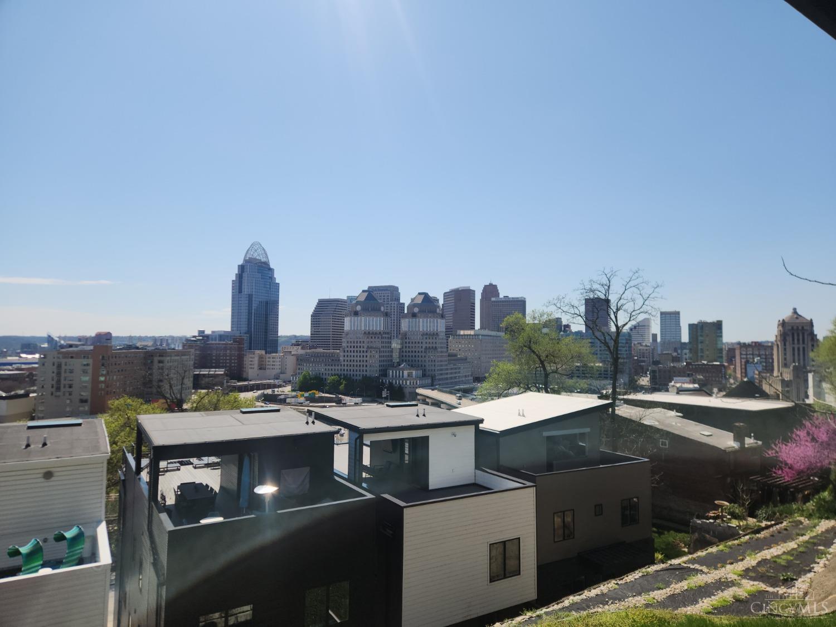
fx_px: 555
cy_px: 314
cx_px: 418
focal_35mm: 23
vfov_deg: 58.9
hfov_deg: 73.9
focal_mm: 5.4
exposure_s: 1/2745
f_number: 1.8
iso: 20
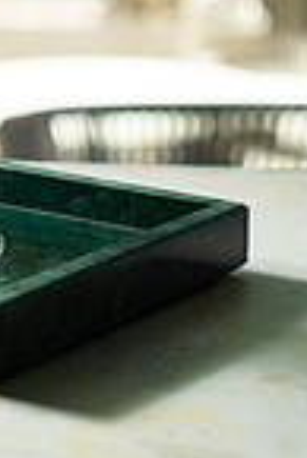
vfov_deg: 12.8
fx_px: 1978
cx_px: -92
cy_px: -130
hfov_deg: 8.7
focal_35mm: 155
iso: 200
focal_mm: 50
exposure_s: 1/200
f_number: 3.5
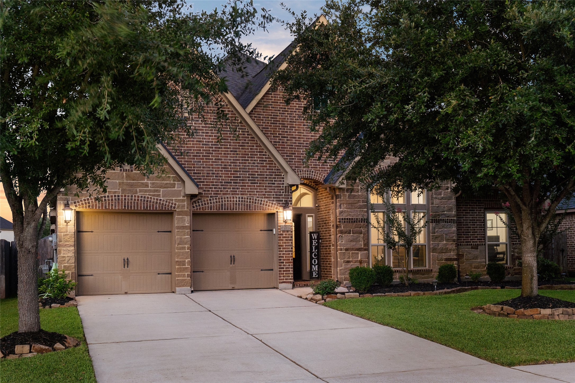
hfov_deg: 49.6
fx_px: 623
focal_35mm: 39
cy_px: 192
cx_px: 288
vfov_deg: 34.2
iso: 320
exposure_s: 1/5
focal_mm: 26
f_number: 9
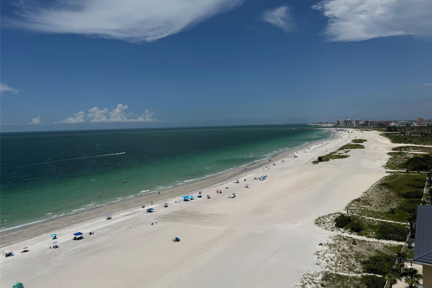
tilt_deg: -2.0
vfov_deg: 51.2
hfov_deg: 71.5
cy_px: 131
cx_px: 216
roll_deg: +0.8
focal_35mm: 25
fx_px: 300
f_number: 1.78
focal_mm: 6.76
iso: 64
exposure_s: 1/12346
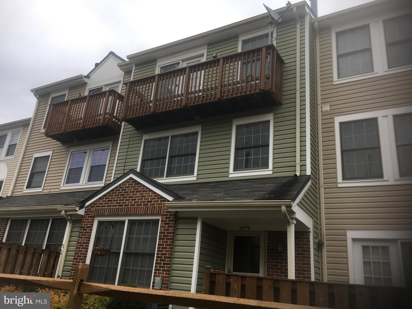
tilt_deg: +22.1
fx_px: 345
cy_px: 154
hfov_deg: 61.7
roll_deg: -5.9
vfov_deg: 48.2
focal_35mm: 29
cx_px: 206
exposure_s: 1/290
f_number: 2.2
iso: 25
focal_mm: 4.15
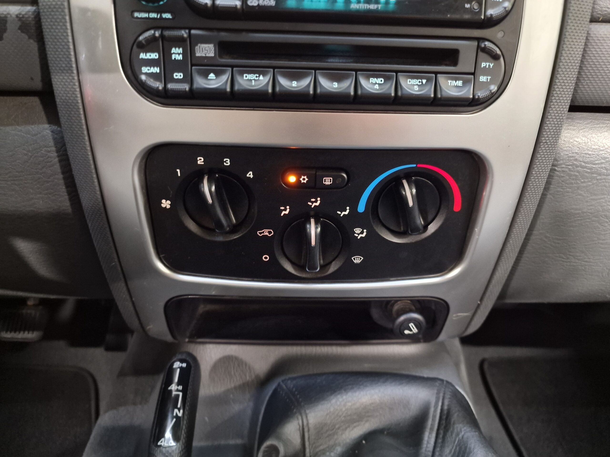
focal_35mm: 23
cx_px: 305
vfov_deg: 58.9
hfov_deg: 73.9
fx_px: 405
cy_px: 228
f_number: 1.8
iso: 400
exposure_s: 1/10
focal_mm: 6.4
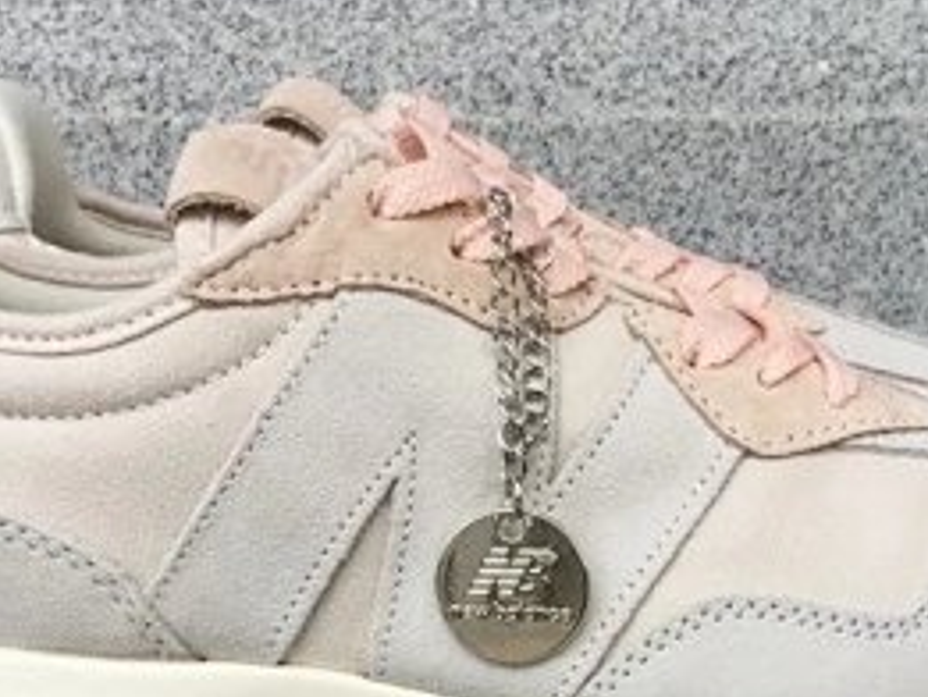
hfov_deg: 25.6
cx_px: 505
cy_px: 793
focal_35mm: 76
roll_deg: +0.9
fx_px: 2038
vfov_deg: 18.6
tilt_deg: -19.8
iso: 25
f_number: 2.4
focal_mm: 3.3
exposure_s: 1/276
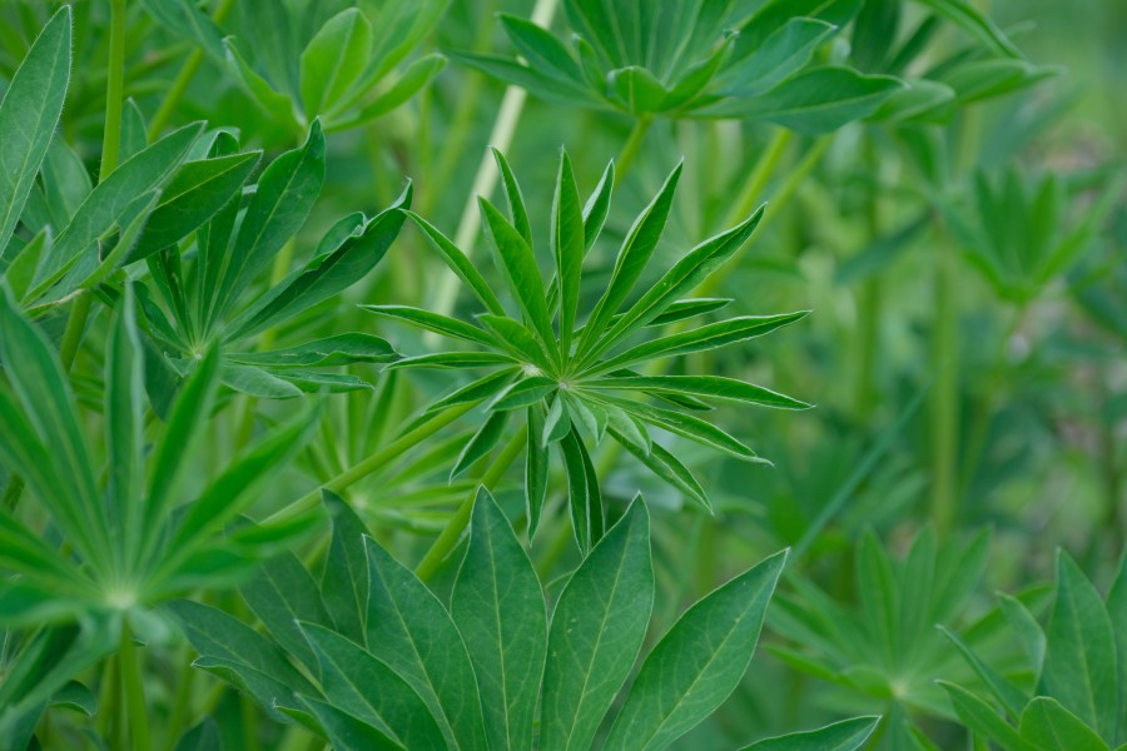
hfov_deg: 15.1
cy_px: 376
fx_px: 4257
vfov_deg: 10.1
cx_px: 564
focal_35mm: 136
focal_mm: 90.9
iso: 250
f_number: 5.6
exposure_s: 1/240
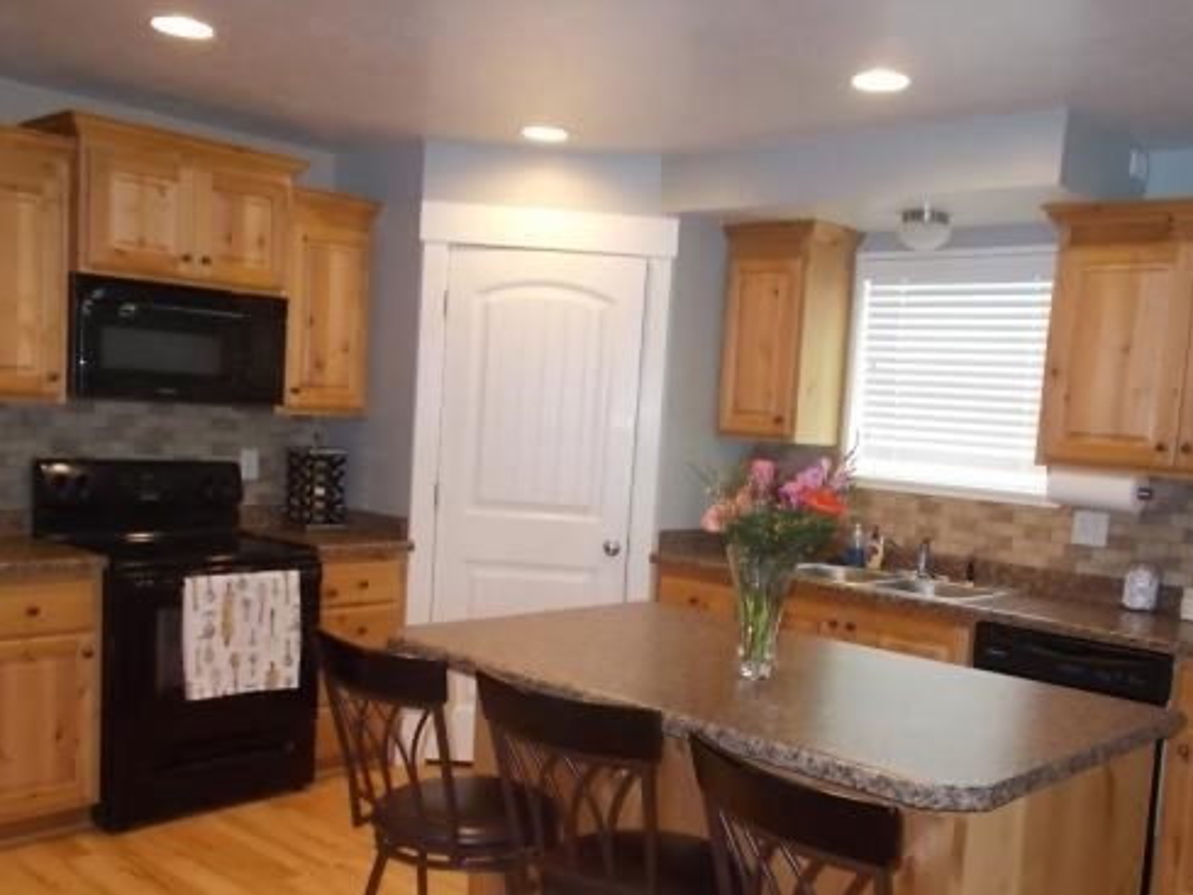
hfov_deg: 53.8
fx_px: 1172
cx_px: 661
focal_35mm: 34
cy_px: 544
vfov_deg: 41.6
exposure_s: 1/25
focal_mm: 4.6
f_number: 3.2
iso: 200
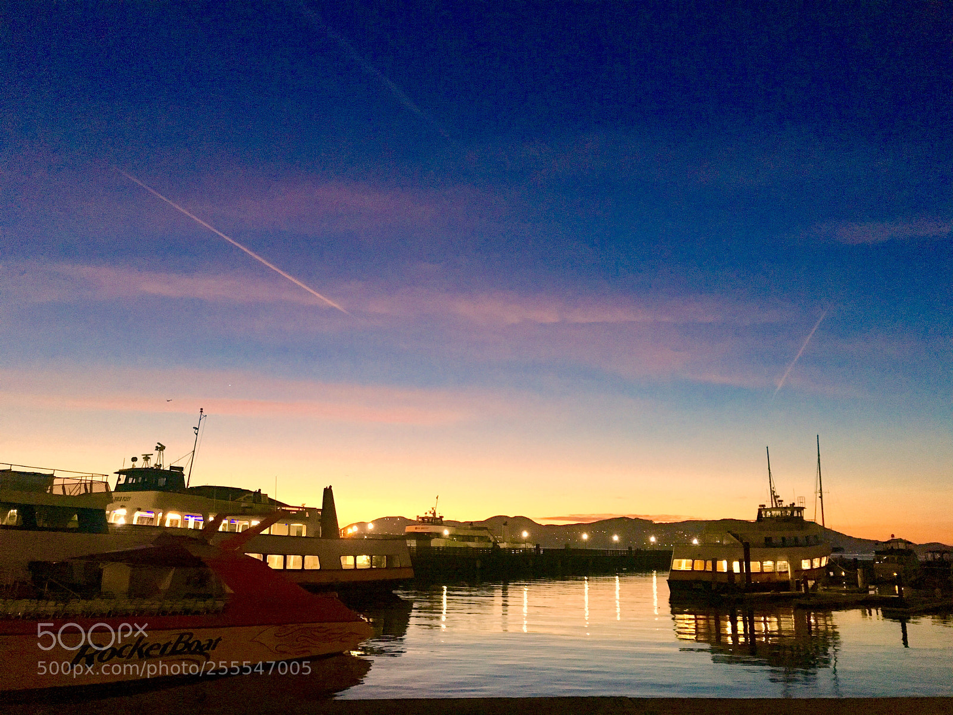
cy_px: 358
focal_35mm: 29
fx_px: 798
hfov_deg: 61.7
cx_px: 476
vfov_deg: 48.2
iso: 320
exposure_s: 1/15
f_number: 2.2
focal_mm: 4.15
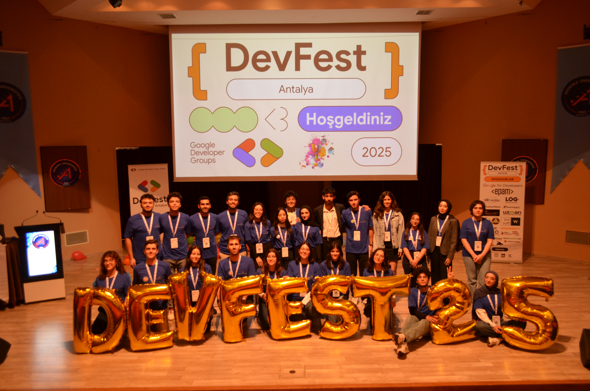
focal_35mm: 27
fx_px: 442
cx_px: 295
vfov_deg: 47.7
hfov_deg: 67.5
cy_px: 196
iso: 900
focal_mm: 18
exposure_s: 1/30
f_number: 3.5
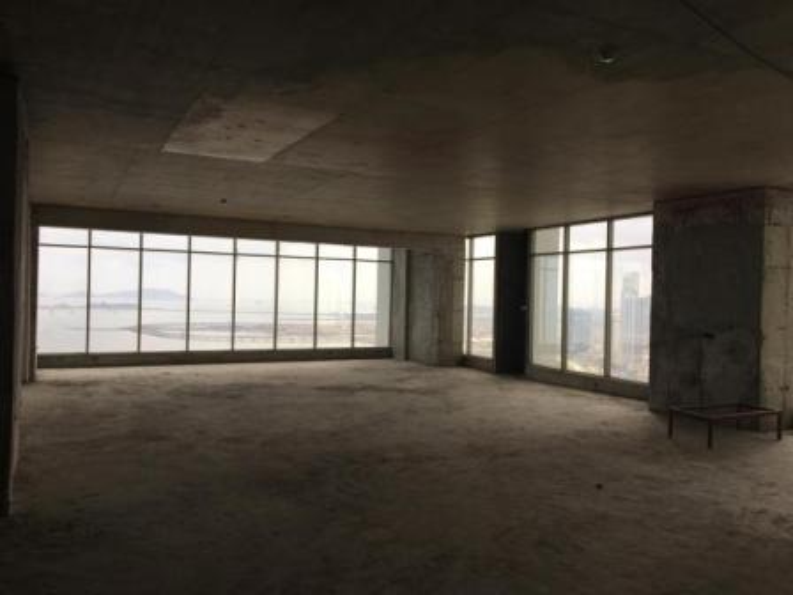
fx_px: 664
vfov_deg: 48.2
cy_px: 298
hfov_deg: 61.7
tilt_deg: +1.5
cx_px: 396
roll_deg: -1.5
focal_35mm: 29
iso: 25
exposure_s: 1/182
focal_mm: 4.15
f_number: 2.2
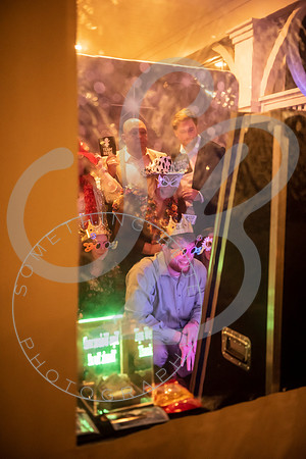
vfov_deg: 53.1
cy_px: 230
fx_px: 459
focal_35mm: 36
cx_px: 153
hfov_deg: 36.9
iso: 4000
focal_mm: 36
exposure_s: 1/125
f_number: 2.8
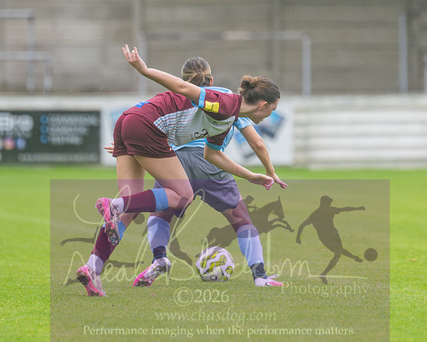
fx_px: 9086
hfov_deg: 2.7
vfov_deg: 2.2
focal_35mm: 719
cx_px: 267
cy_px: 135
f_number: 2.8
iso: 500
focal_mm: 300
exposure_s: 1/1600
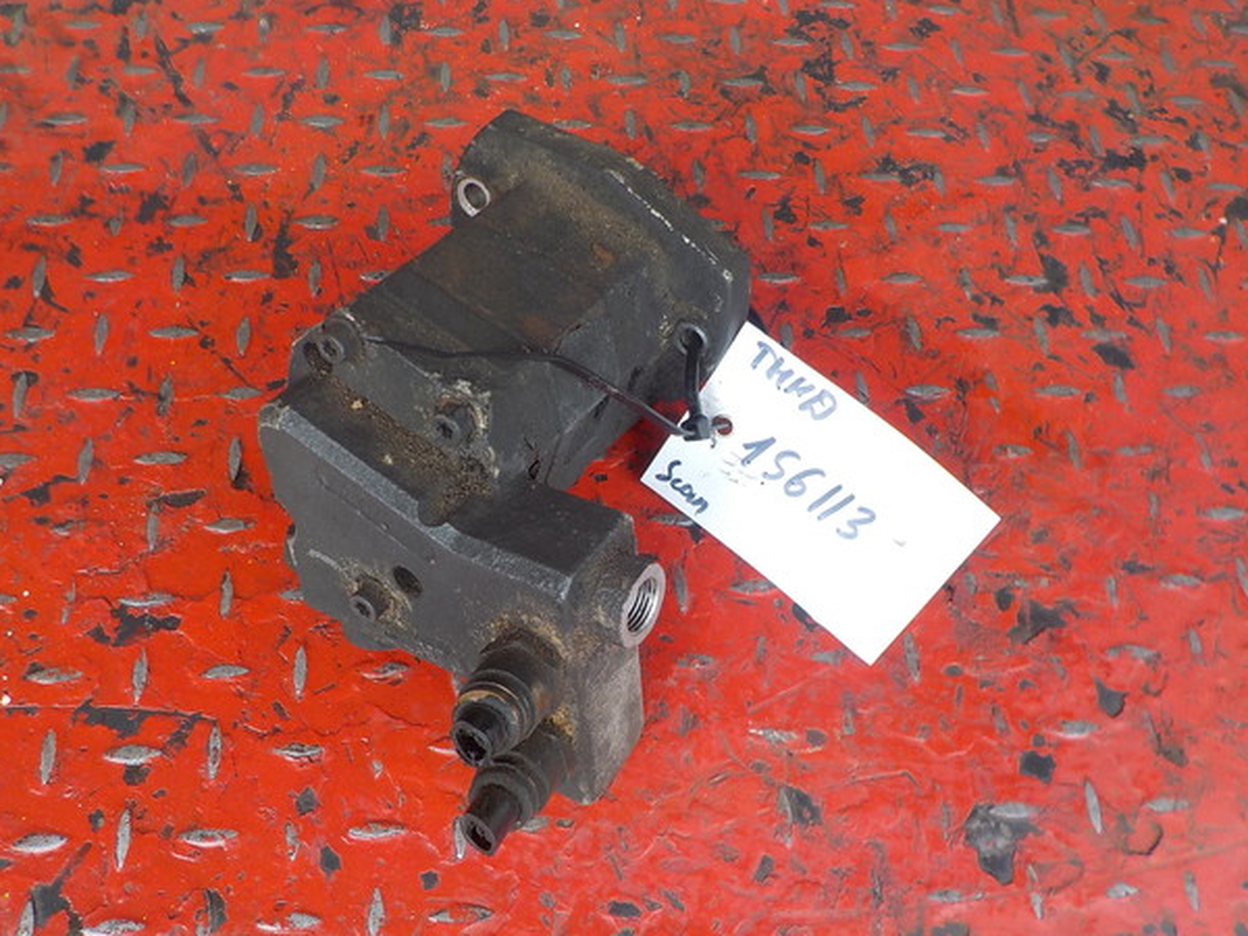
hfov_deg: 56.8
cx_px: 607
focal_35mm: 32
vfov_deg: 44.2
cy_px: 453
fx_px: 1154
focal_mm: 4.1
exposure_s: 1/100
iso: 125
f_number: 3.3
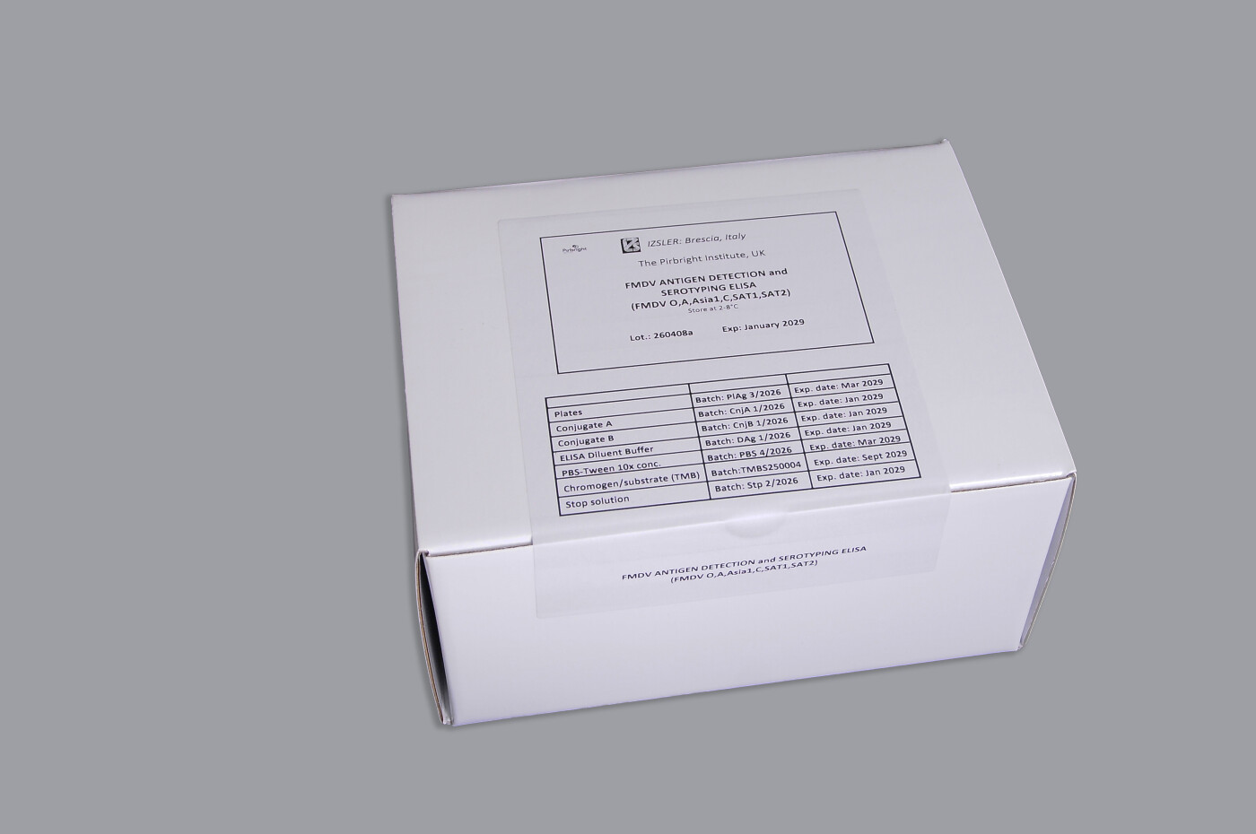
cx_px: 628
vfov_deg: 31.8
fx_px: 1464
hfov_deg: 46.4
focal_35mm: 42
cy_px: 417
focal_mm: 28
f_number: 5
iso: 500
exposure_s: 1/25
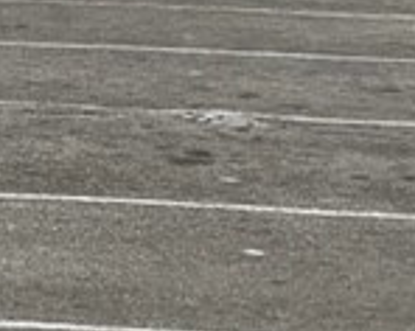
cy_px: -219
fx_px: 3999
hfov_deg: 5.8
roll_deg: -3.5
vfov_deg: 4.7
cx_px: -477
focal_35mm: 326
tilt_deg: -2.2
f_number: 2.8
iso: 32
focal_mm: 9
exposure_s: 1/1325
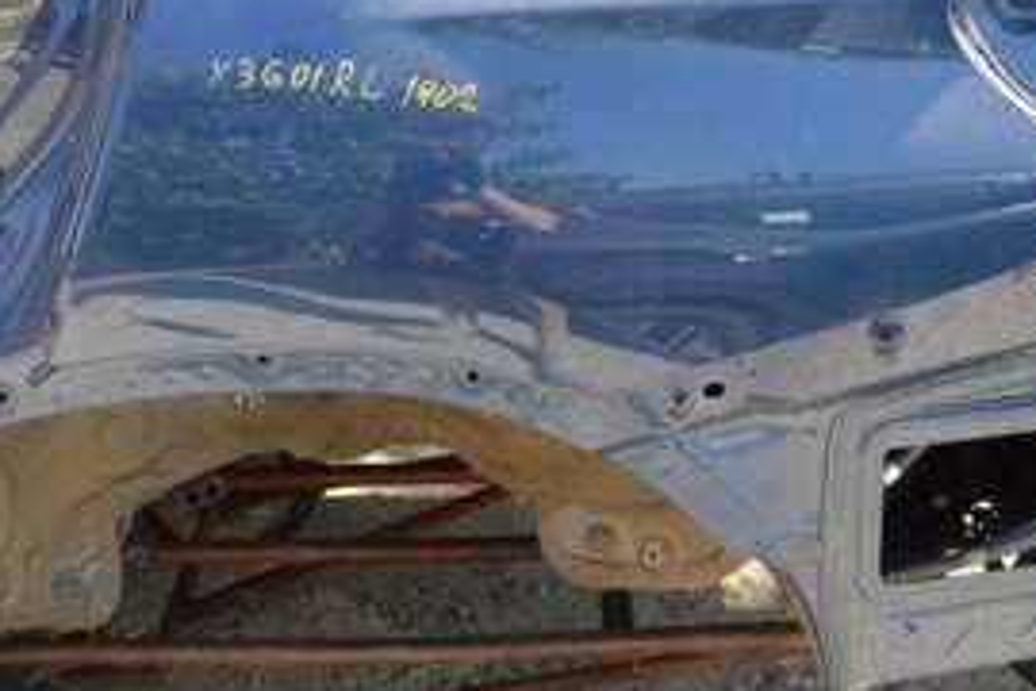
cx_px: 357
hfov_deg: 28.3
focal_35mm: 71
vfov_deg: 18.8
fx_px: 2043
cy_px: 36
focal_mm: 20
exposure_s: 1/125
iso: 160
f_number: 5.6
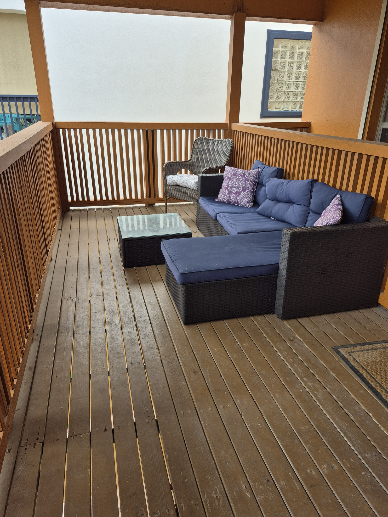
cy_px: 258
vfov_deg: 73.9
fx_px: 344
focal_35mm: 23
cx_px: 194
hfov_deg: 58.9
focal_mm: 5.4
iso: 25
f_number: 1.8
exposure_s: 1/421
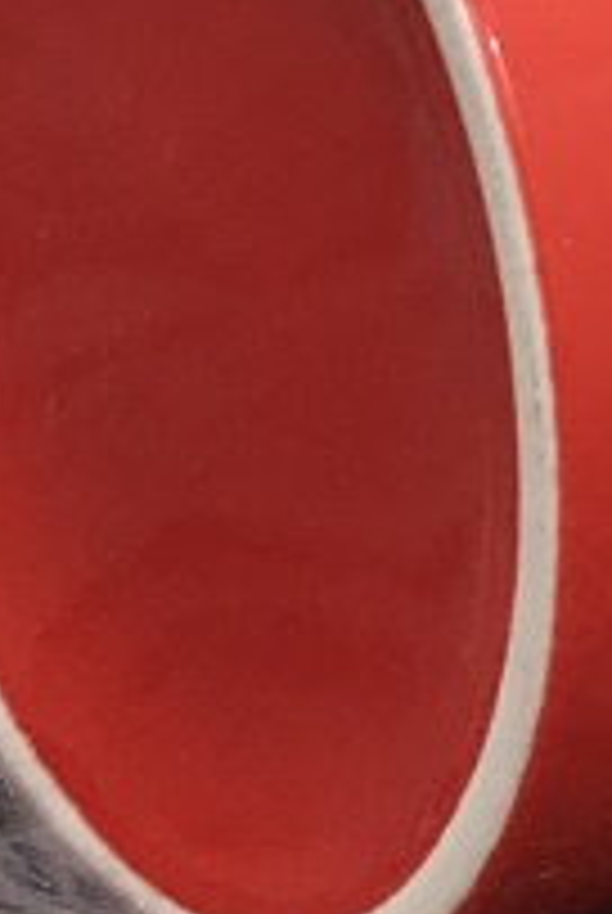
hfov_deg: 7.6
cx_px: 873
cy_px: -590
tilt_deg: -12.3
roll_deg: -0.3
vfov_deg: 11.0
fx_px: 4523
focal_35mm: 178
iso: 100
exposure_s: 1/33
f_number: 2.2
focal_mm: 4.15
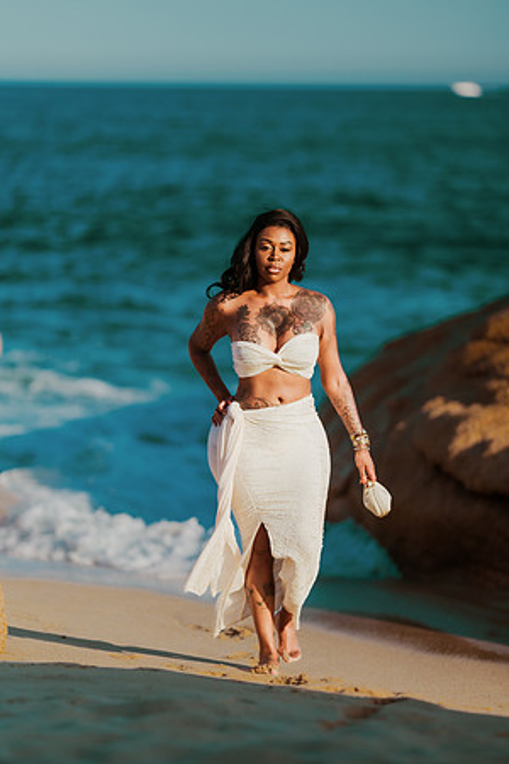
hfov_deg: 10.2
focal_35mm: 135
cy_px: 382
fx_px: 2863
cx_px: 254
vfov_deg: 15.2
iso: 100
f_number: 1.8
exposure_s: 1/8000
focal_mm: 135
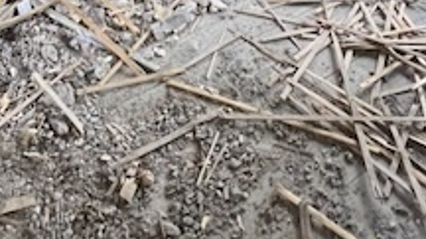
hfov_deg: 48.3
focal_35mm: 42
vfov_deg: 18.1
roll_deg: +0.7
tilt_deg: -8.6
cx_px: 233
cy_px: -249
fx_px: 474
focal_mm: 1.57
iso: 250
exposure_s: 1/88
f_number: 1.8
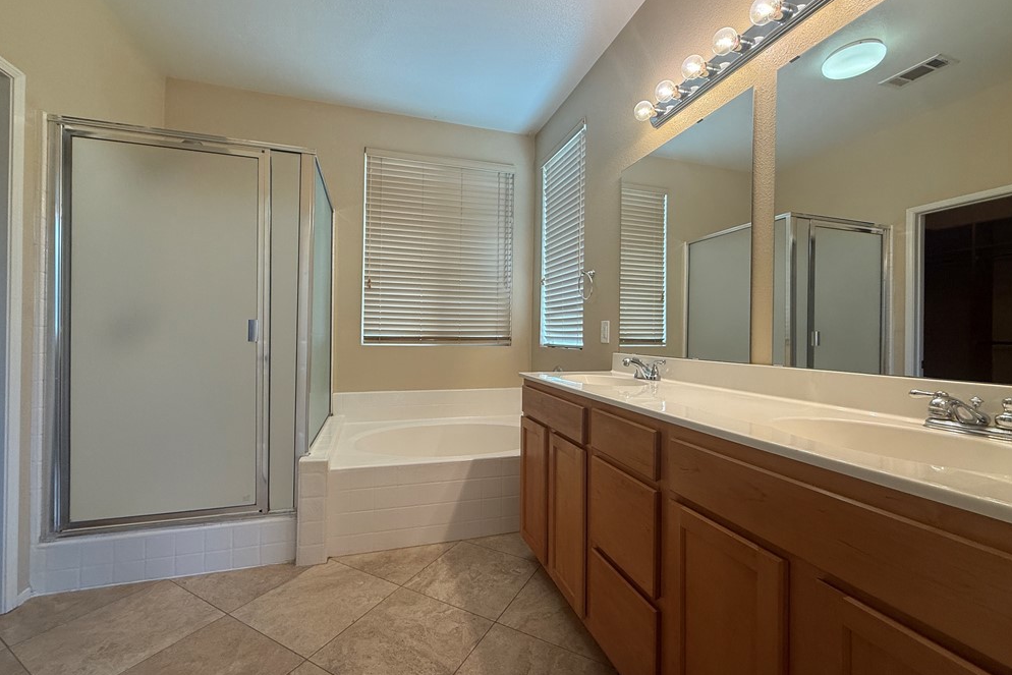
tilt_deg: +0.7
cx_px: 503
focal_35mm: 15
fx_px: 422
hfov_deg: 100.4
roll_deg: -0.8
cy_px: 336
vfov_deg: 77.3
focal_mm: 2.22
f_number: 2.2
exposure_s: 1/120
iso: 125
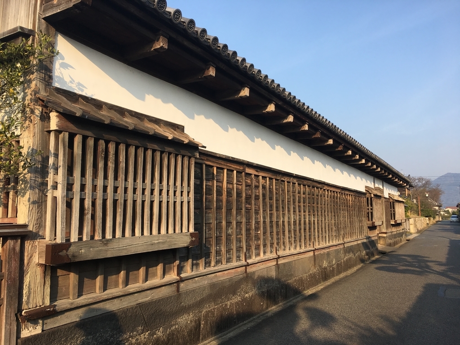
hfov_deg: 61.7
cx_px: 230
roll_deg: +0.6
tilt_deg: +7.5
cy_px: 172
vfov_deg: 48.2
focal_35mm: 29
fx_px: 385
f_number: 2.2
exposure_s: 1/916
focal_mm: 4.15
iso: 25
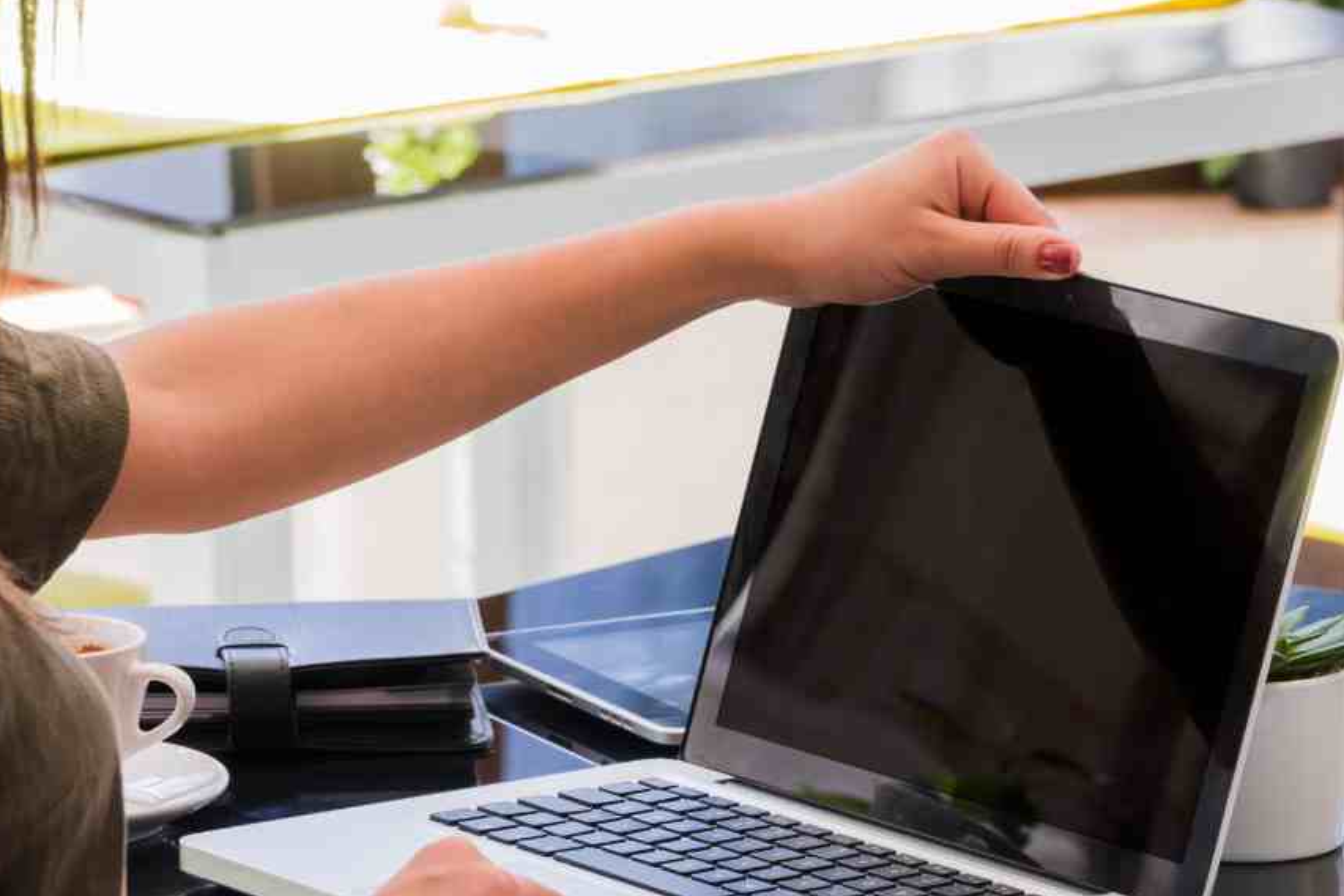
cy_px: 597
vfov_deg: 4.3
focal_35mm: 322
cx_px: 427
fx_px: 12023
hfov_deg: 6.4
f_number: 4
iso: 100
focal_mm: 83.9
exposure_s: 1/25
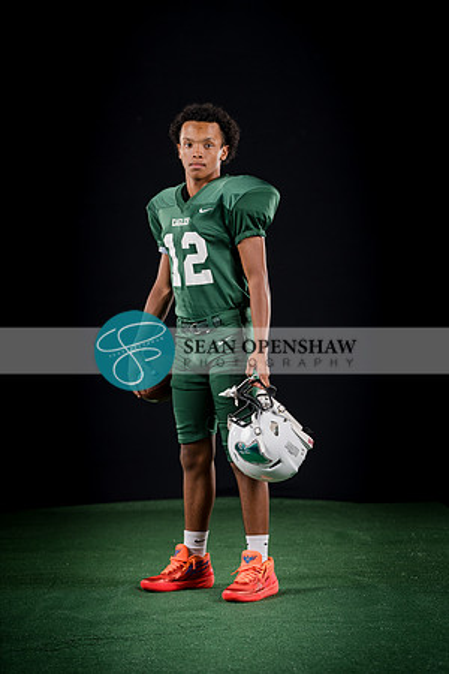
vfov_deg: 21.5
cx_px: 224
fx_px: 1777
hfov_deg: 14.4
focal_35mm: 95
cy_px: 337
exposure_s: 1/160
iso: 200
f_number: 4
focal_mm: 95
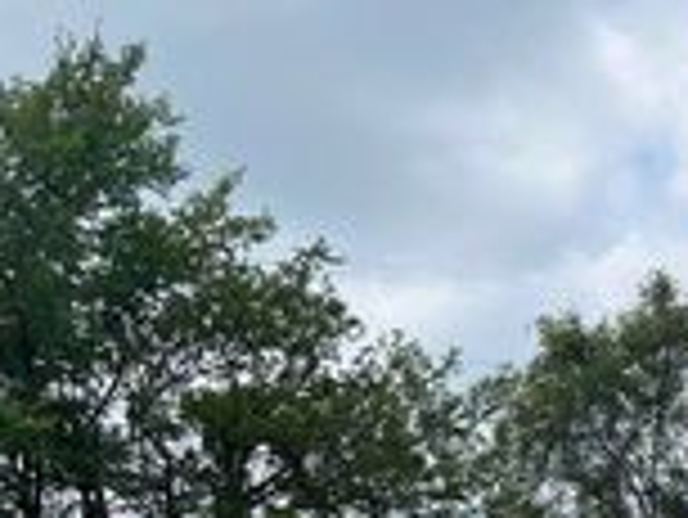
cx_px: 1012
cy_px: 772
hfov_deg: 20.1
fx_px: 1691
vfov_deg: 16.0
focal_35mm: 85
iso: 50
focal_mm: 5.7
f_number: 1.5
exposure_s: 1/4274
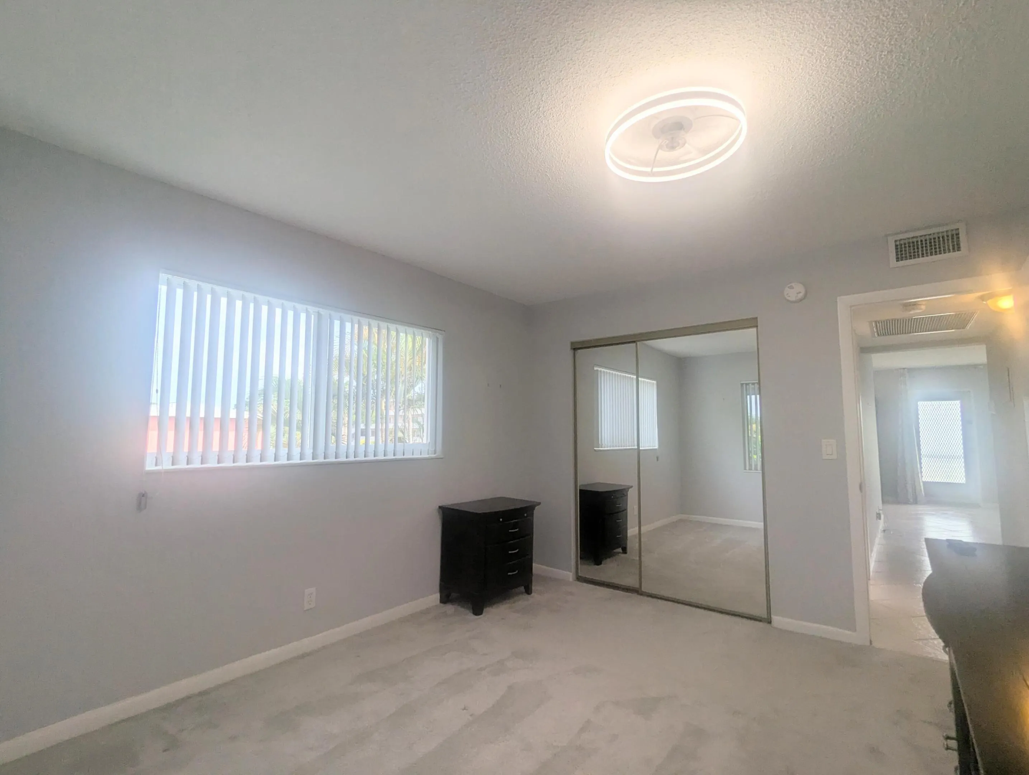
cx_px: 514
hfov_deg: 94.4
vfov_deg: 78.2
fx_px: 476
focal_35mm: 16
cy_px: 388
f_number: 2.2
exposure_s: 1/258
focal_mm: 2.35
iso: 46
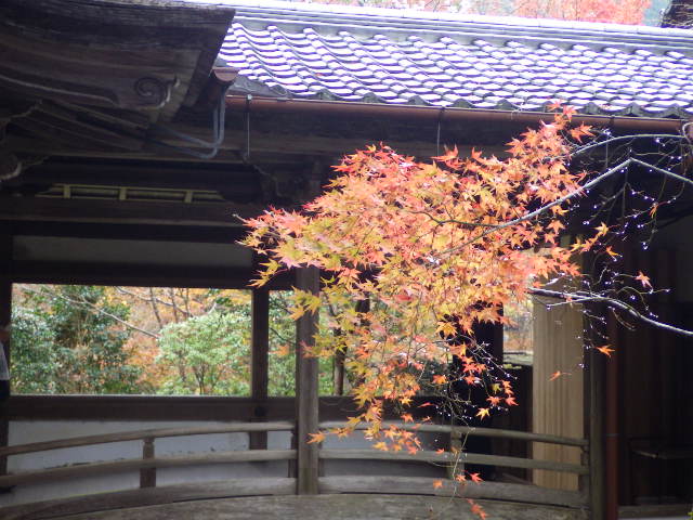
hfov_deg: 33.2
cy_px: 260
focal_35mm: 58
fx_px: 1161
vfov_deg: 25.2
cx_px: 346
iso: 500
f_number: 3.5
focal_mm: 10.3
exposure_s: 1/80
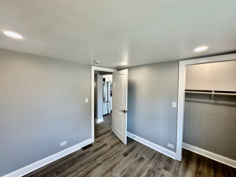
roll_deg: -2.6
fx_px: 95
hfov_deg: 102.1
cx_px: 118
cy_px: 88
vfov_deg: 85.7
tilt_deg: -0.8
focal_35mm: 14
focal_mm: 2.22
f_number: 2.2
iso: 100
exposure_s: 1/120
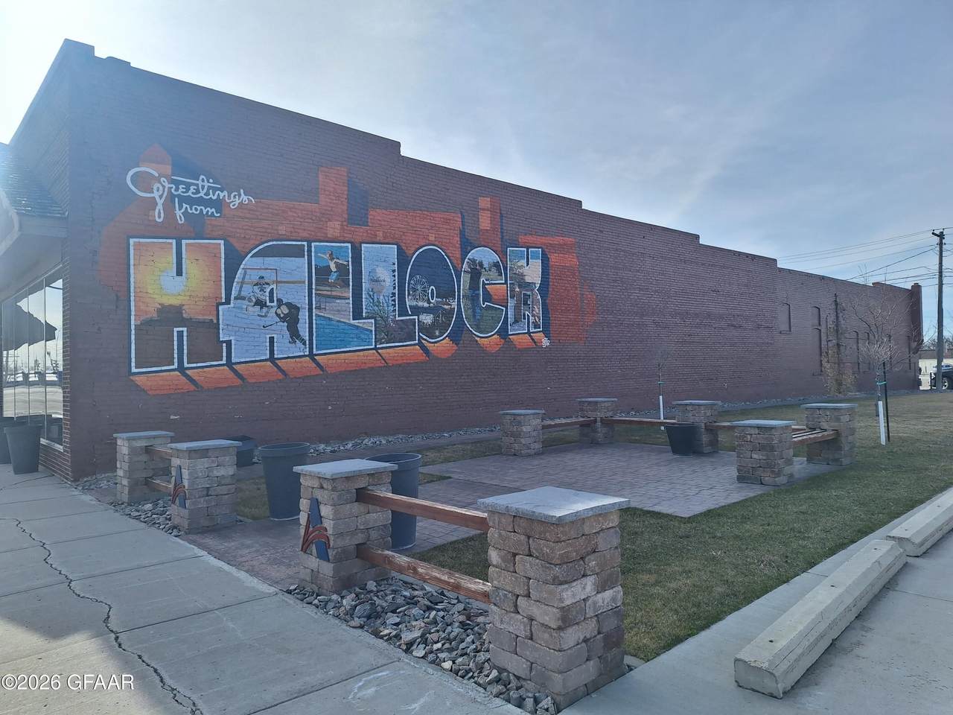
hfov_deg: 73.9
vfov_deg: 58.9
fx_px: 633
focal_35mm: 23
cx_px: 476
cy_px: 358
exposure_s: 1/3390
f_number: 1.8
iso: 40
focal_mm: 5.54
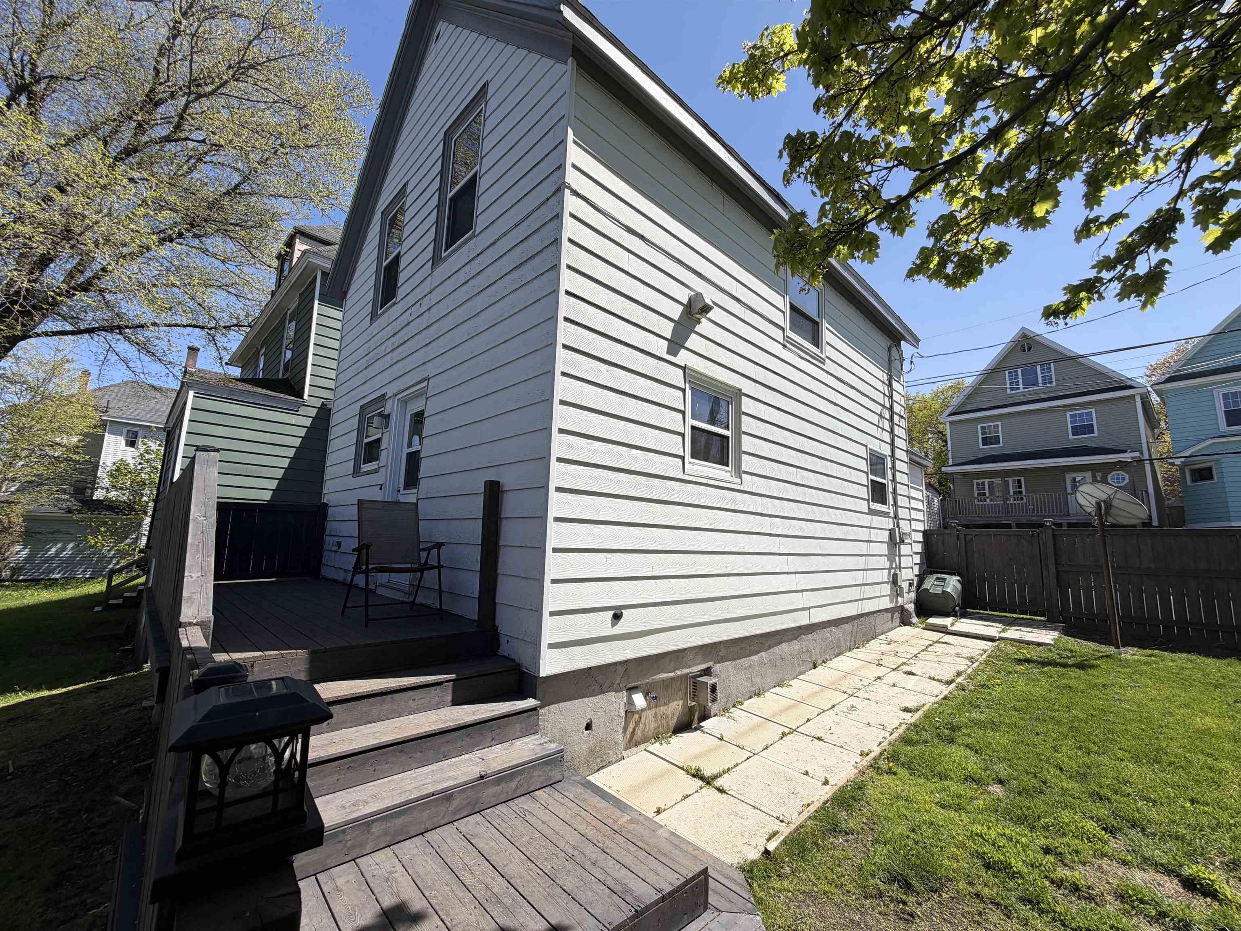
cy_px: 466
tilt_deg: +10.4
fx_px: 502
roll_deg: -1.5
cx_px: 620
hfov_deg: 102.1
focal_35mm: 14
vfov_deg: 85.7
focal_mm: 2.22
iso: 20
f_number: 2.2
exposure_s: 1/853
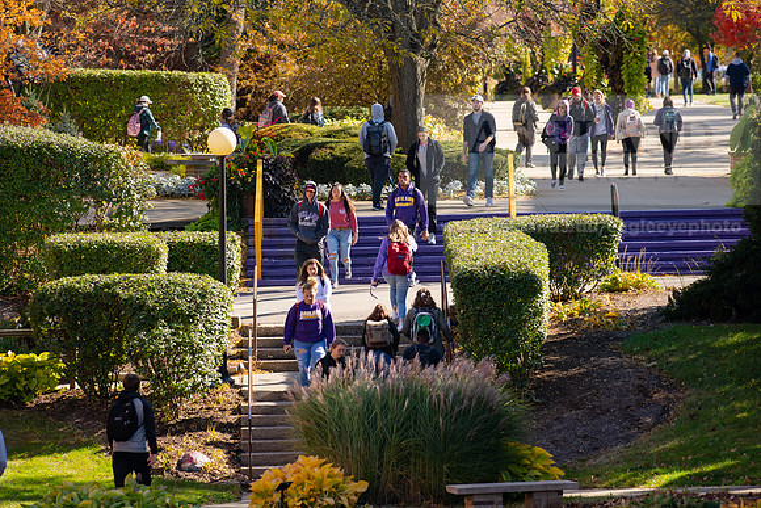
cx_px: 380
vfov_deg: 4.6
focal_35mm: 300
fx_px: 6343
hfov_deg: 6.9
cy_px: 254
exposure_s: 1/400
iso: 250
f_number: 5.6
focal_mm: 300
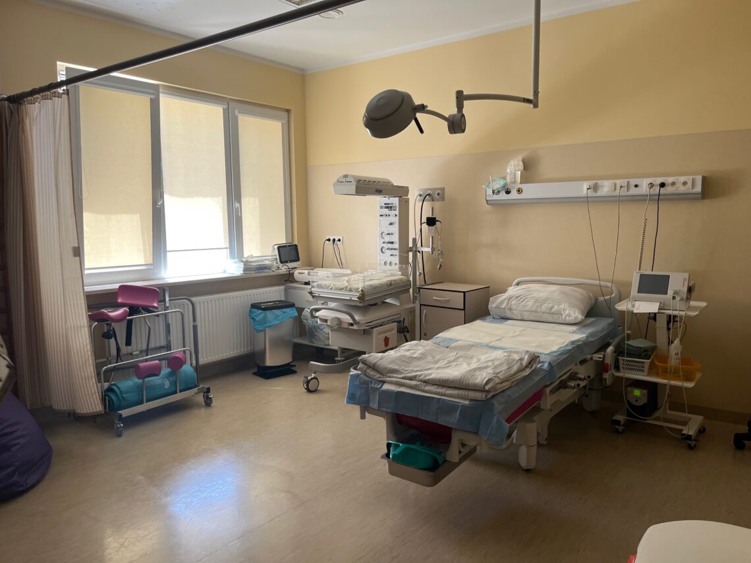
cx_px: 376
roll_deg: +0.6
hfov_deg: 67.3
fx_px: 564
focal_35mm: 26
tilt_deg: -7.6
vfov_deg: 53.1
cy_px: 282
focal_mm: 5.1
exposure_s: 1/108
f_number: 1.6
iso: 125
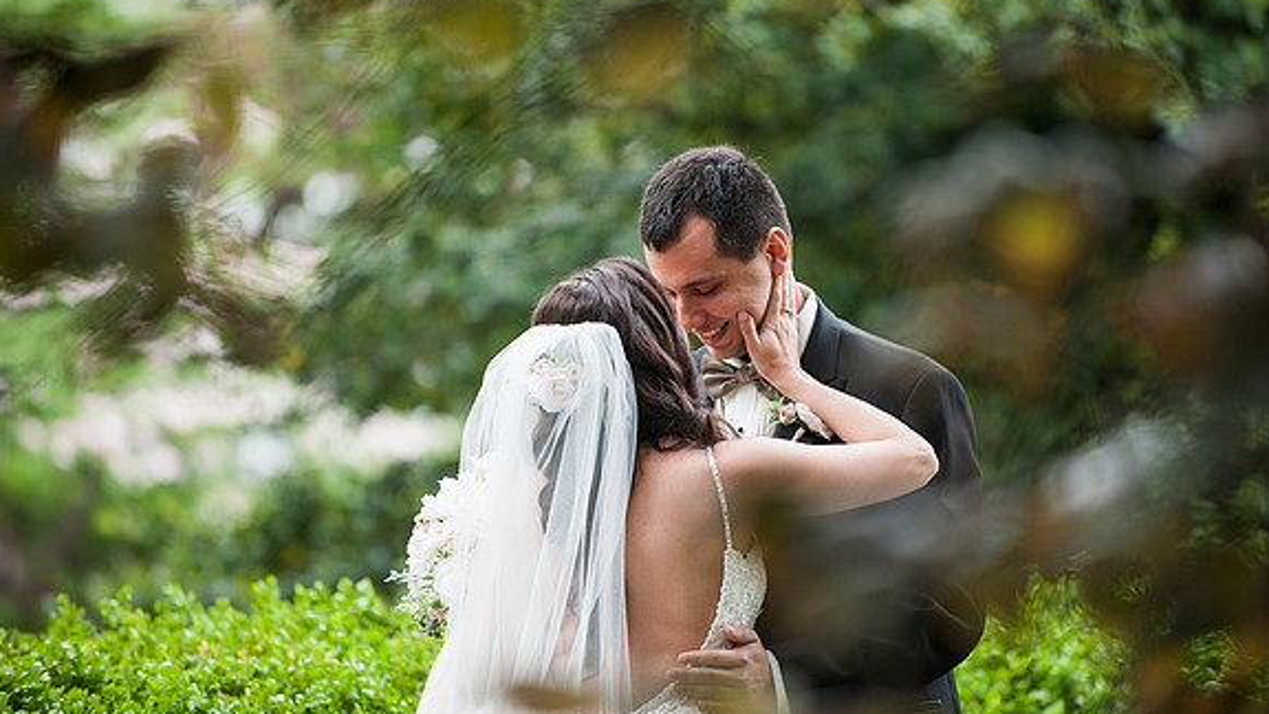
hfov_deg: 10.2
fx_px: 7100
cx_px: 637
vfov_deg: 5.8
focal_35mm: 211
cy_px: 357
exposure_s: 1/1250
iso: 800
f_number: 2.8
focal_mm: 200
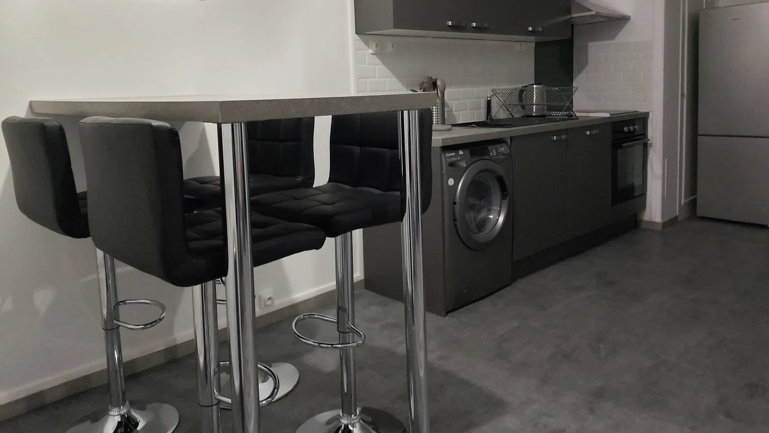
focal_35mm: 28
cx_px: 377
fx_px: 571
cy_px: 148
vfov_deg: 41.0
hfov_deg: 67.9
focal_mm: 4.58
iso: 500
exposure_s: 1/20
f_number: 2
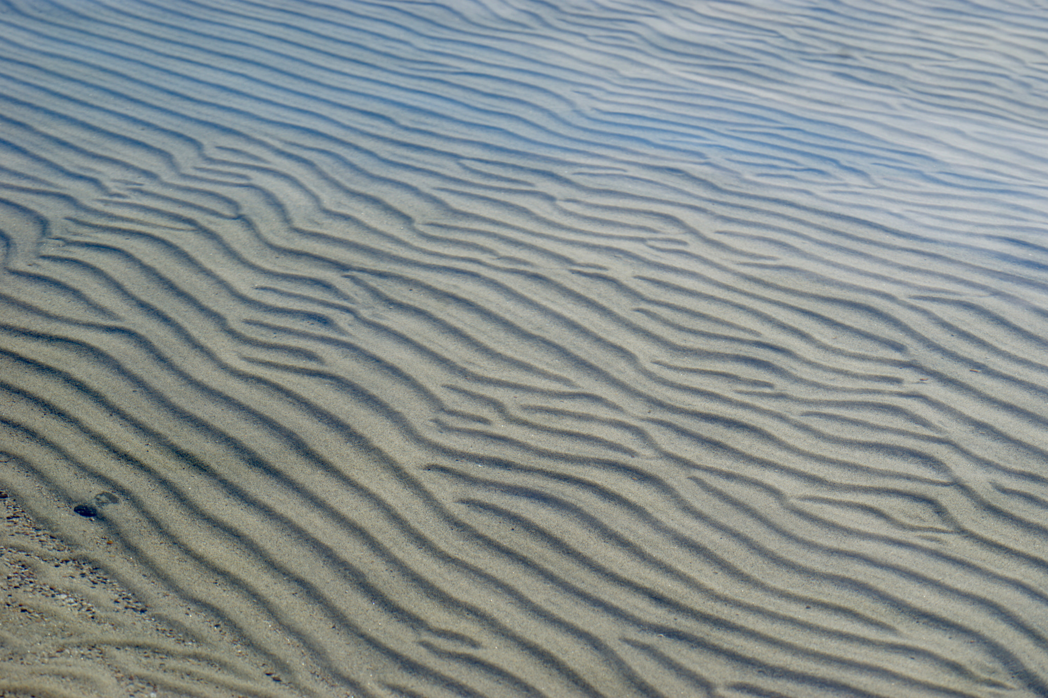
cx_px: 524
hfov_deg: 18.9
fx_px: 3144
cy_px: 349
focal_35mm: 108
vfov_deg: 12.7
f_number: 6.3
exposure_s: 1/200
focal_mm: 108
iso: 64
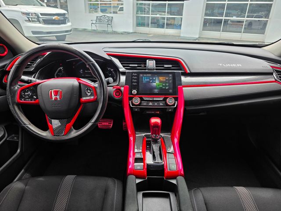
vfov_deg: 58.9
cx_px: 140
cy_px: 106
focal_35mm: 23
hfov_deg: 73.9
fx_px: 187
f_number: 1.7
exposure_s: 1/359
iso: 32
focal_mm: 6.3
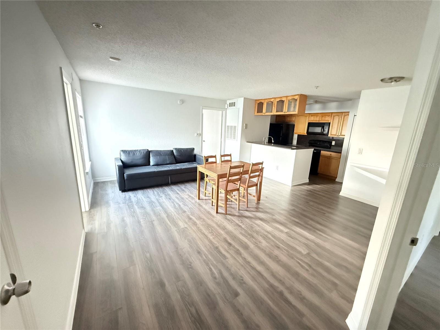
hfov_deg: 102.1
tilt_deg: -12.5
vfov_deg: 85.7
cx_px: 220
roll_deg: -2.8
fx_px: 178
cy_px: 165
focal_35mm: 14
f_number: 2.2
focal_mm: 2.22
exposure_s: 1/30
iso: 2000
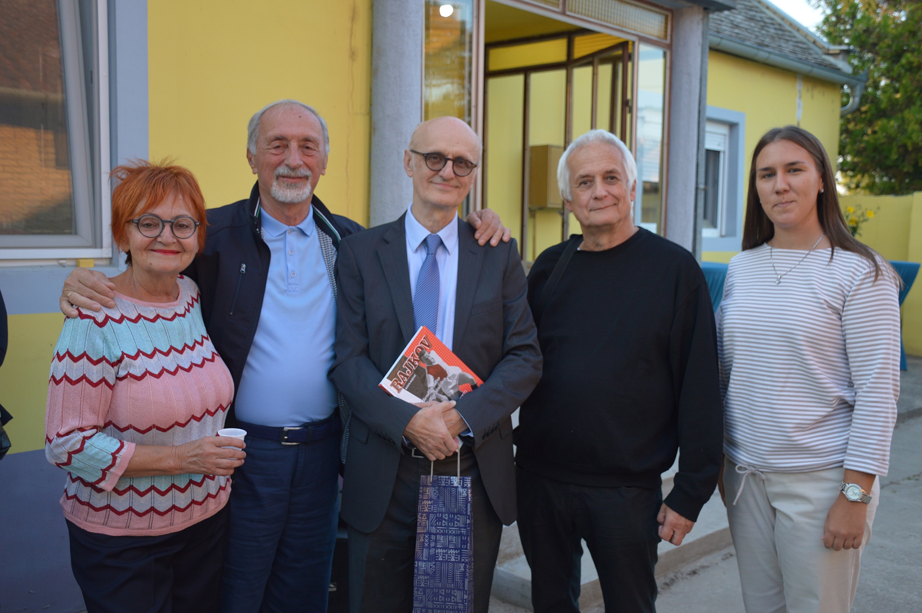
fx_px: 921
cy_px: 306
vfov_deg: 36.8
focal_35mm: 36
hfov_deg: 53.2
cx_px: 461
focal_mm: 24
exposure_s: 1/125
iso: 320
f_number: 3.8
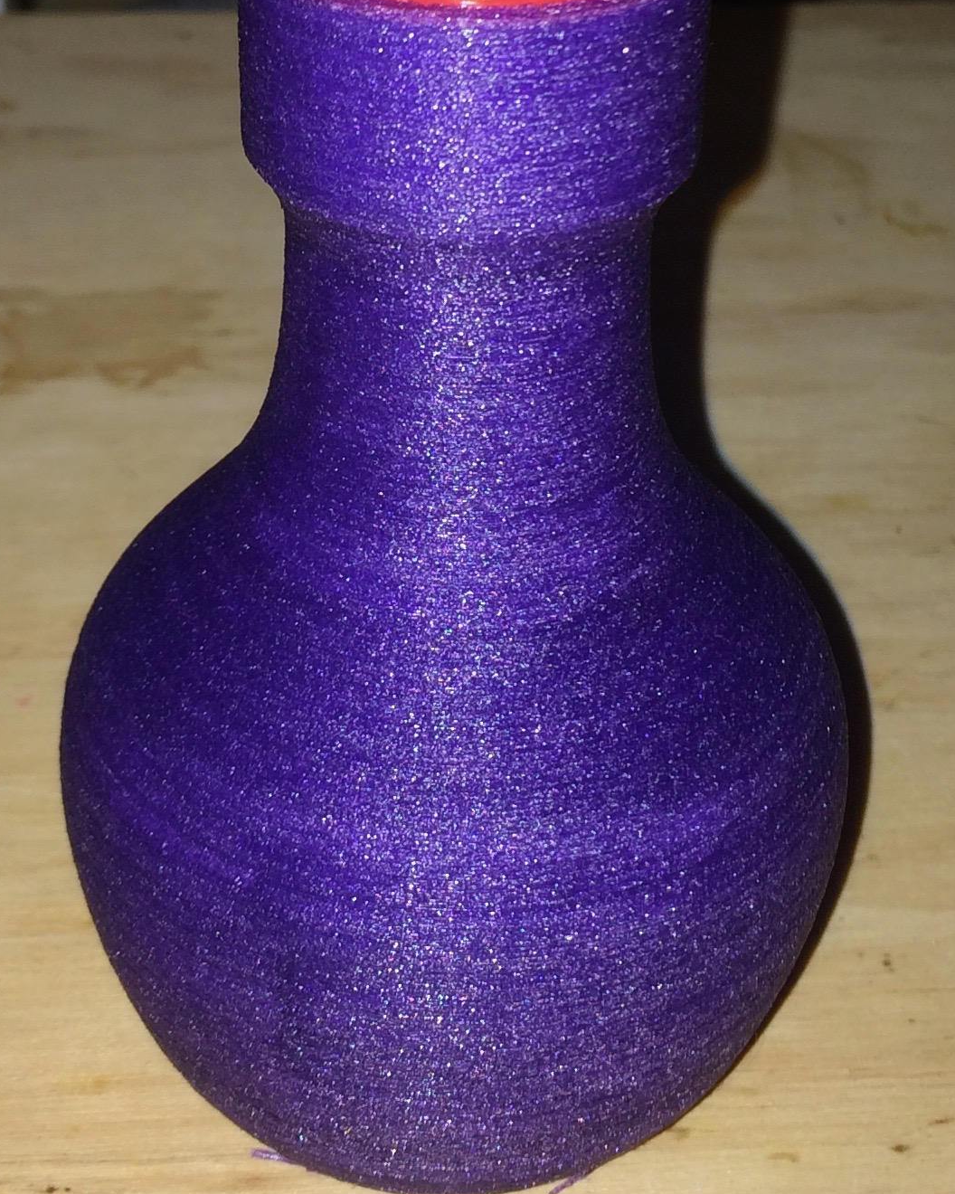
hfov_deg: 21.9
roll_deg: -0.1
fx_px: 2473
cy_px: 242
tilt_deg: -26.4
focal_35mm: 70
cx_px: 449
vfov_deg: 26.6
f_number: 2.2
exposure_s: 1/65
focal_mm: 4.15
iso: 32
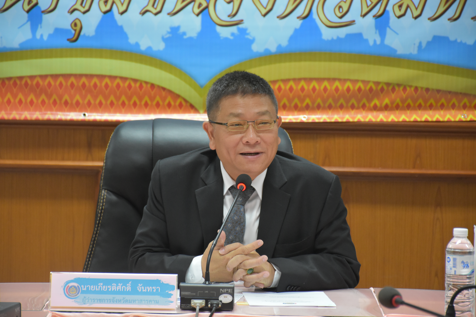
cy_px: 158
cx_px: 238
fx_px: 2082
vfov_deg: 8.7
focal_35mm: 158
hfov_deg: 13.0
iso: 2200
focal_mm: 105
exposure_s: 1/60
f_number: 5.6
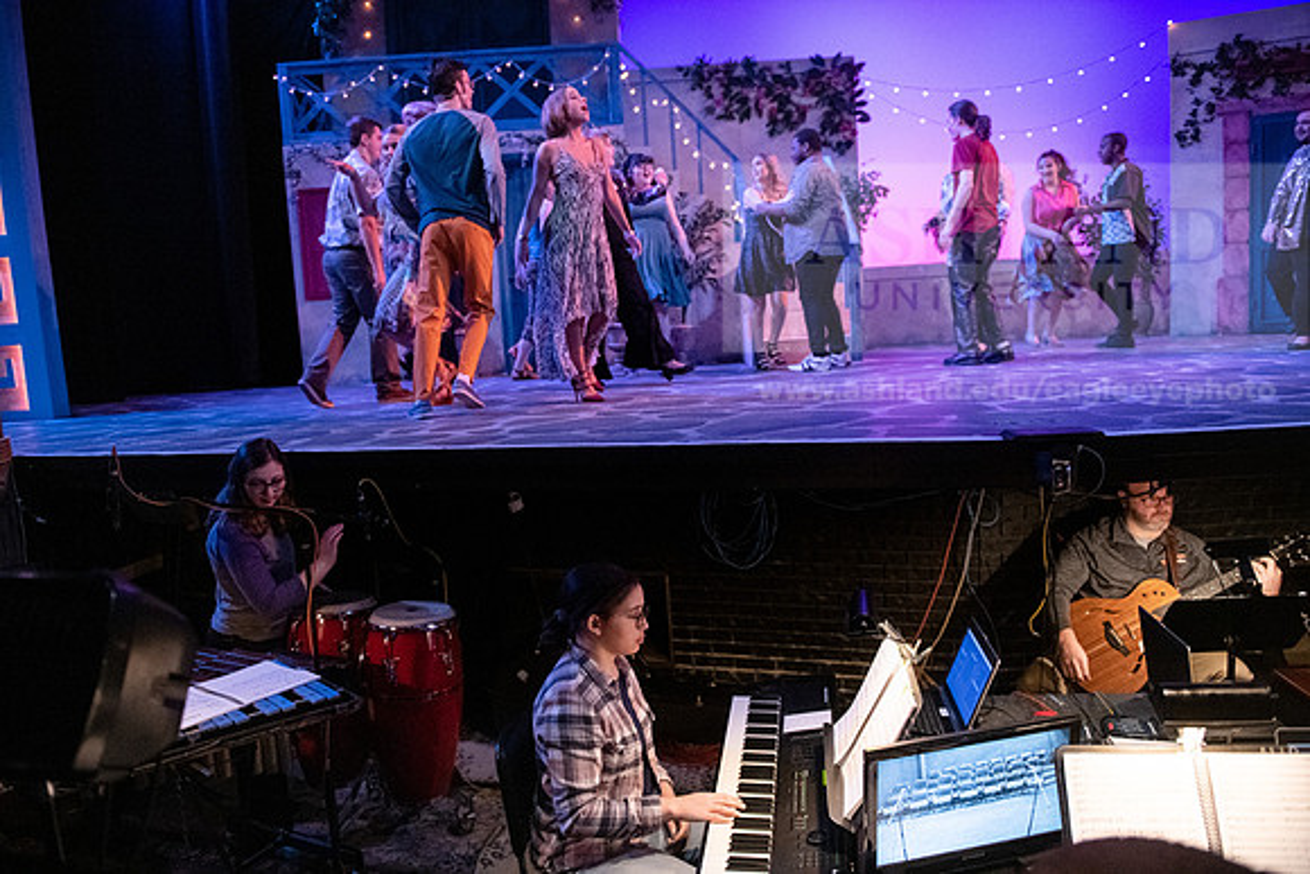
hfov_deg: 73.7
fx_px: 873
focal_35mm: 24
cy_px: 437
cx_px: 655
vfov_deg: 53.2
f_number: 2.8
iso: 5000
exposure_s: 1/250
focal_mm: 24
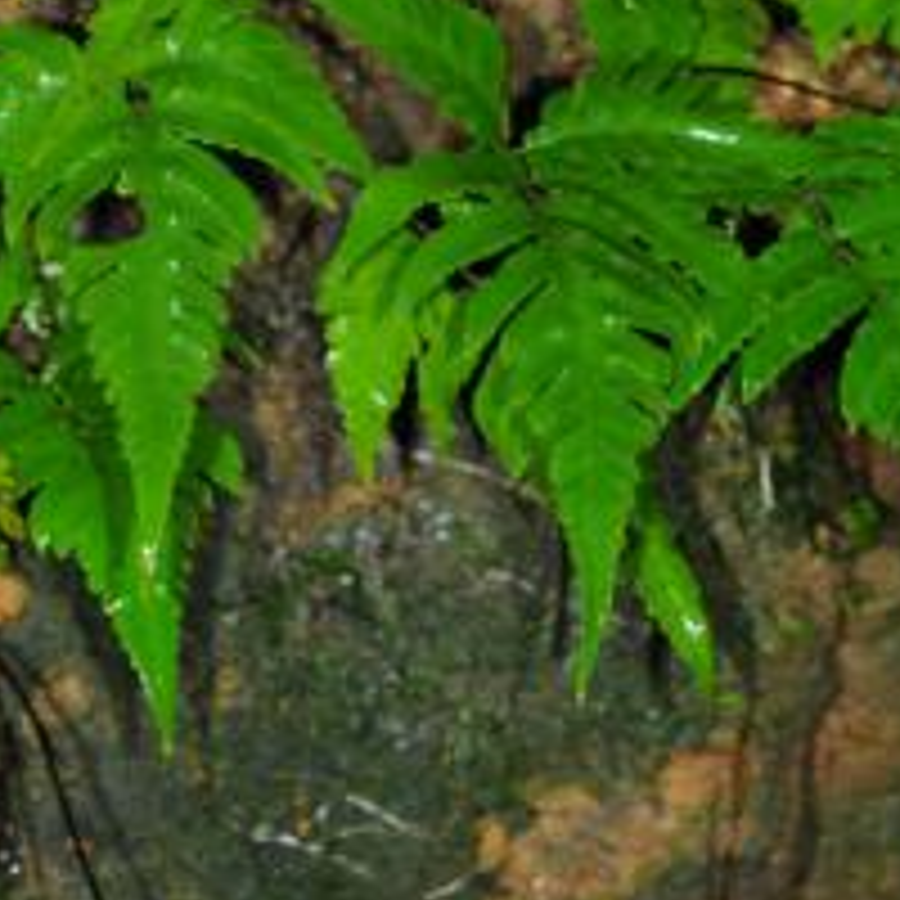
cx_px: 436
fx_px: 6736
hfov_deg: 7.6
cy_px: 79
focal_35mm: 229
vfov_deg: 7.6
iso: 200
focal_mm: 60
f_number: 4.5
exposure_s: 1/60
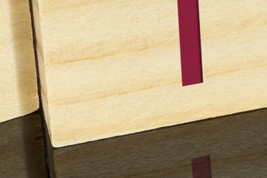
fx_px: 5011
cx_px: 458
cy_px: -146
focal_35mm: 676
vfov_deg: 2.0
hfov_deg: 3.0
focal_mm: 105
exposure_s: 2.5
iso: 100
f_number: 9
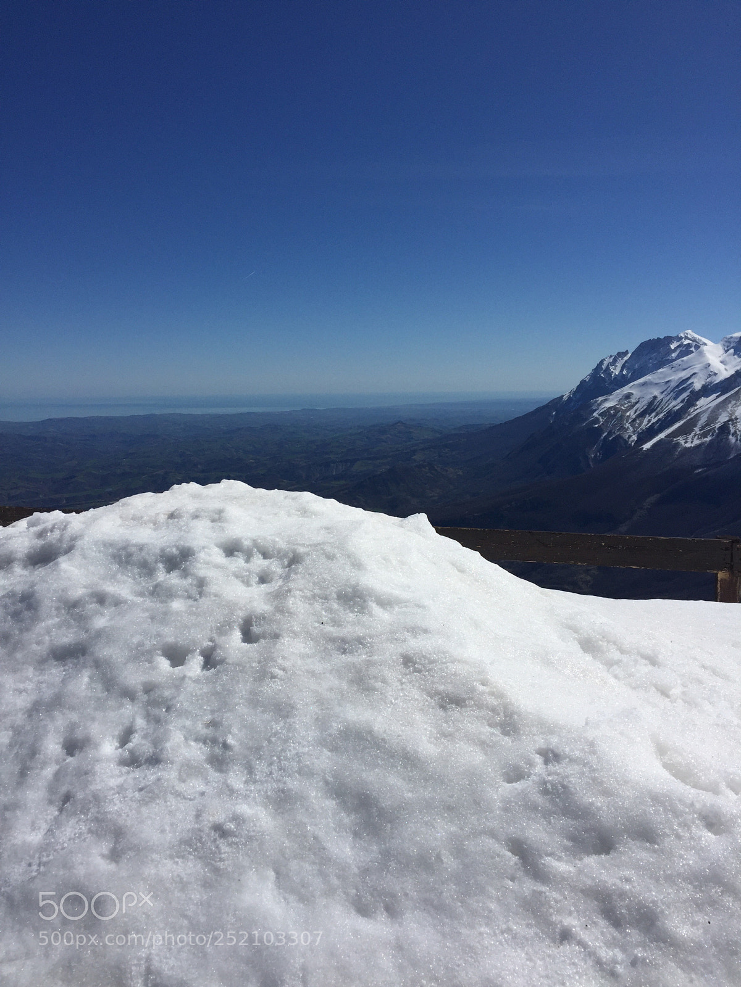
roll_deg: +0.8
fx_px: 828
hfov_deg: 48.2
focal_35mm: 29
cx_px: 370
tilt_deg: -8.5
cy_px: 494
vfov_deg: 61.7
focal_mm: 4.15
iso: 32
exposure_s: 1/9901
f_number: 2.2
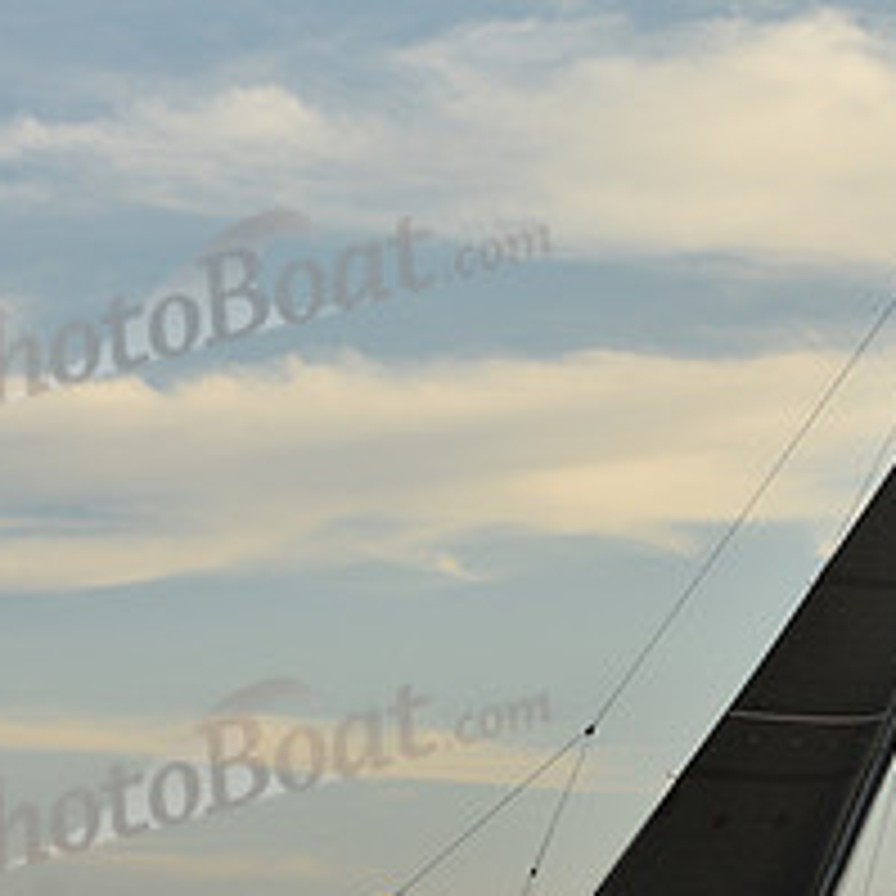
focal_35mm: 173
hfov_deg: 10.1
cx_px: 786
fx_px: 5066
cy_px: 477
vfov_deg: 10.1
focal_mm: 70
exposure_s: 1/1000
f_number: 5.6
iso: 250
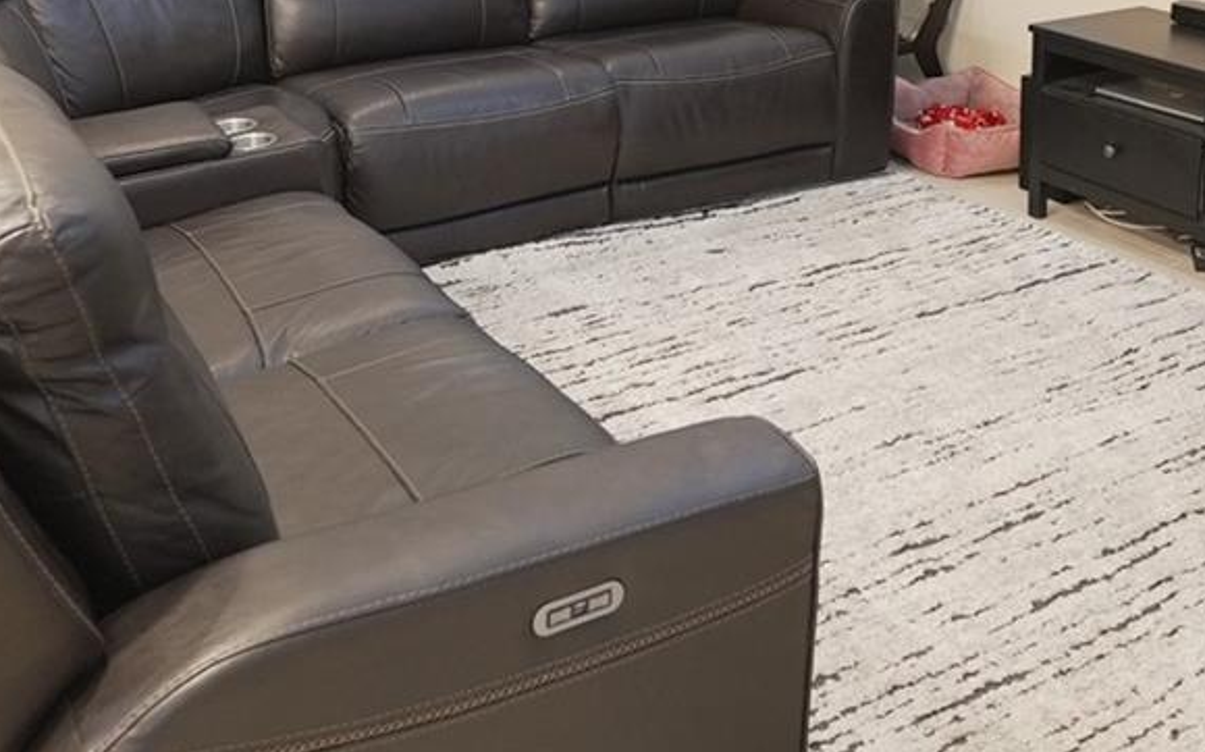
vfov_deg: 25.1
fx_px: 1477
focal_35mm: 45
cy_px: -196
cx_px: 785
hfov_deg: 43.9
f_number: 1.8
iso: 500
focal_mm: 11
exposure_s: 1/30
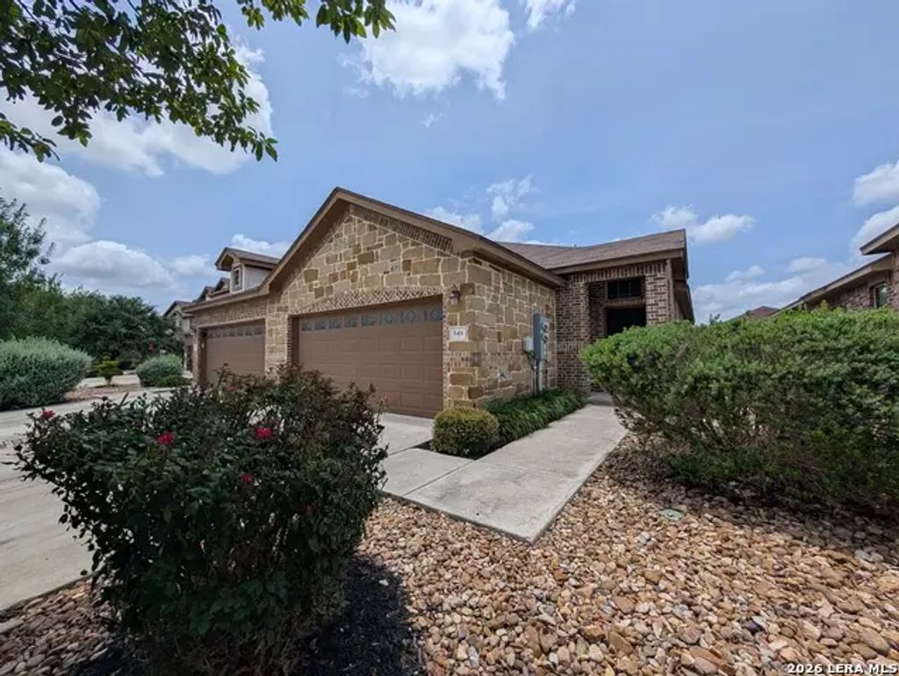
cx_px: 450
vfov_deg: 94.6
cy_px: 338
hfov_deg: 110.5
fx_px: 312
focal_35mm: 12
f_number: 1.7
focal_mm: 2.02
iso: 53
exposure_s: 1/5848
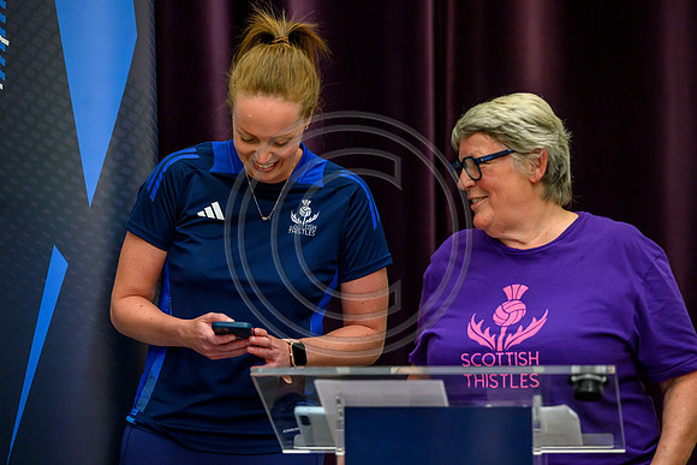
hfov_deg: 14.2
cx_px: 348
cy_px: 232
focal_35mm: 145
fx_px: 2808
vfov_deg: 9.5
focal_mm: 145
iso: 4000
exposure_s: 1/400
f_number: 3.5
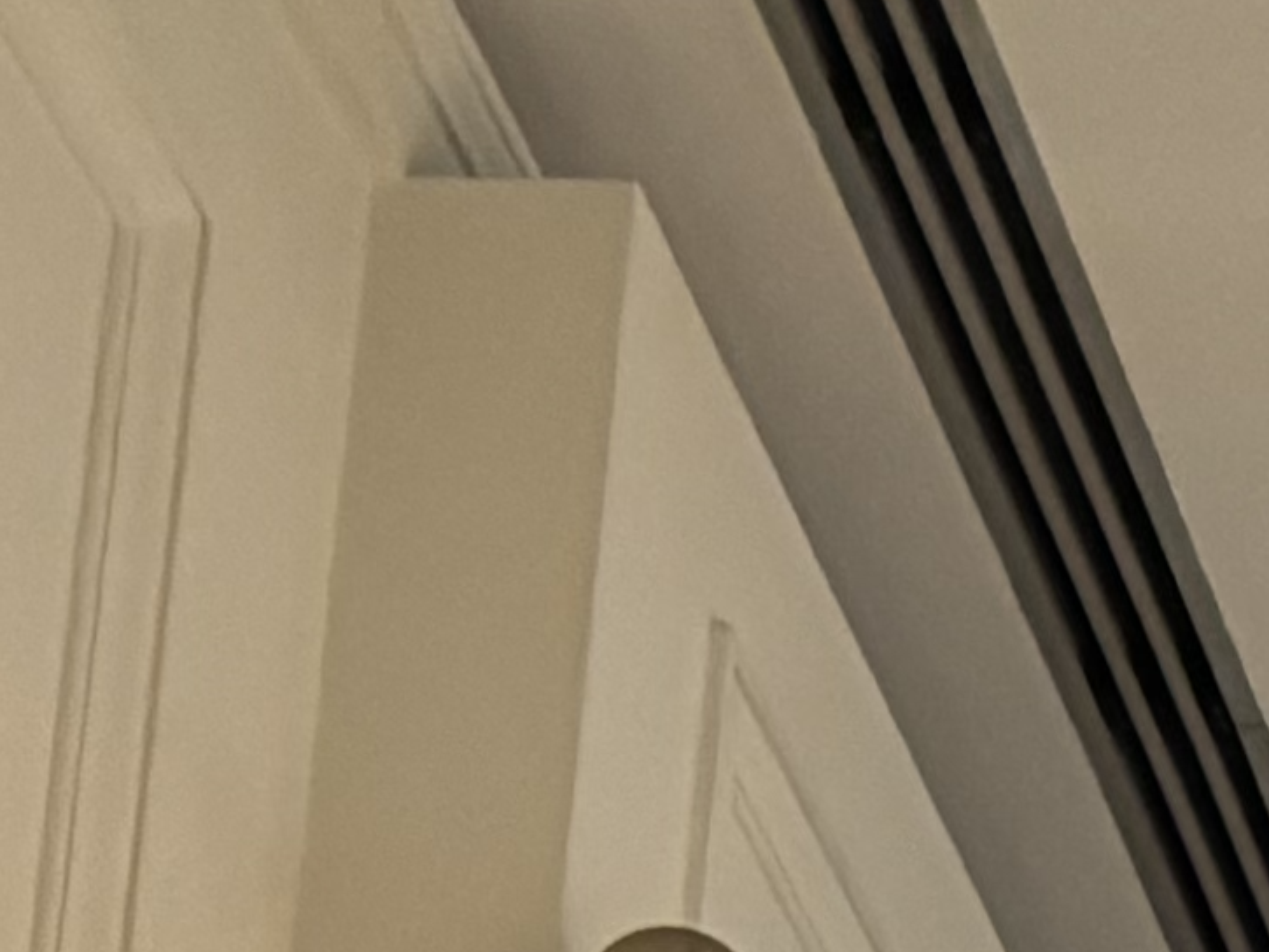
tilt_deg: +13.5
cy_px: 3663
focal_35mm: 189
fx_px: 6930
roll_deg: +0.6
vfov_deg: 6.5
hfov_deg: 9.0
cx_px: 3471
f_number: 1.78
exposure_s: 1/50
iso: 640
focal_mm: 6.76
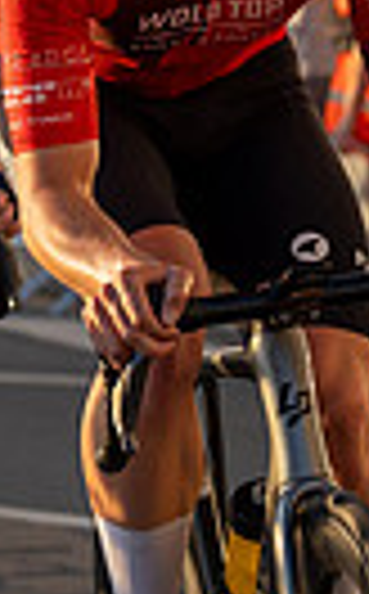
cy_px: 159
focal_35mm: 428
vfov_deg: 4.9
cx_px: 296
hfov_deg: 3.1
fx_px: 6917
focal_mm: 70
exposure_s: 1/1000
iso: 200
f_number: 3.5
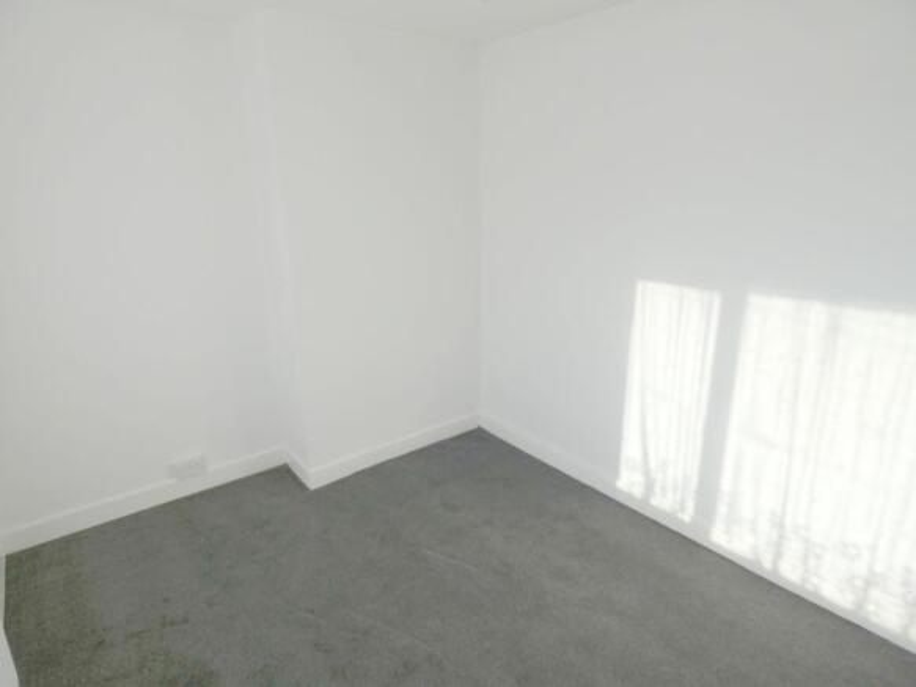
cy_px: 344
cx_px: 458
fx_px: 529
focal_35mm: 20
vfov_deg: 66.0
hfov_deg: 81.8
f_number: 2.8
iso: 80
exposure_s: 1/640
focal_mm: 3.6
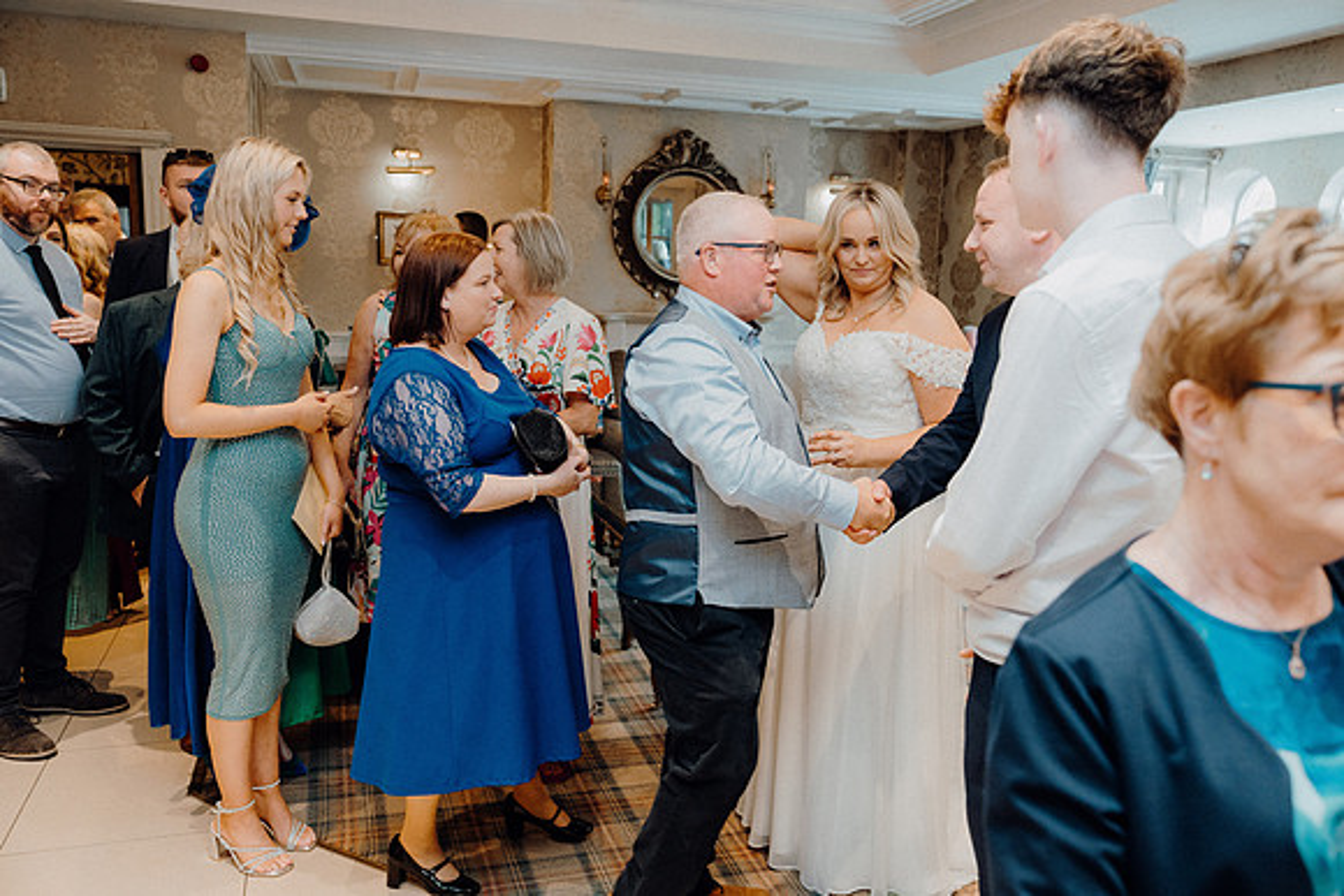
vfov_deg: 43.6
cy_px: 448
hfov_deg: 61.9
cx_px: 672
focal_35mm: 30
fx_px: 1120
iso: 2500
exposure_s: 1/160
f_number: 3.5
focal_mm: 30
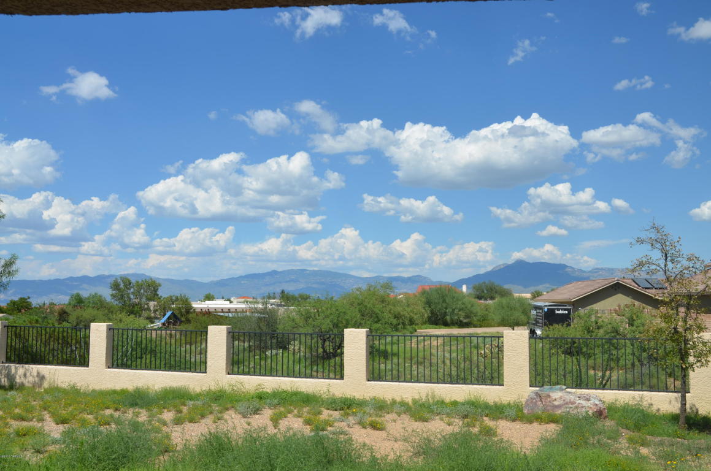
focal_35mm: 38
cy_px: 236
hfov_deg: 51.4
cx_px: 356
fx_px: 739
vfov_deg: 35.4
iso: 100
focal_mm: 25
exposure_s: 1/320
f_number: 9
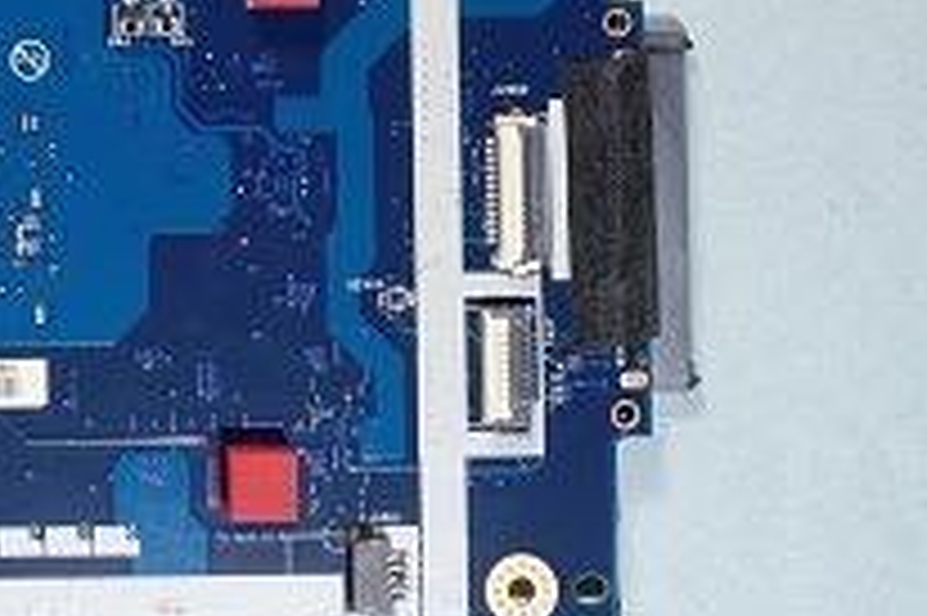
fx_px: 3087
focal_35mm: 120
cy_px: -337
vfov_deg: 10.9
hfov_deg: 16.1
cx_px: -297
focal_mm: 22
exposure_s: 1/4
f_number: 8
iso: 100
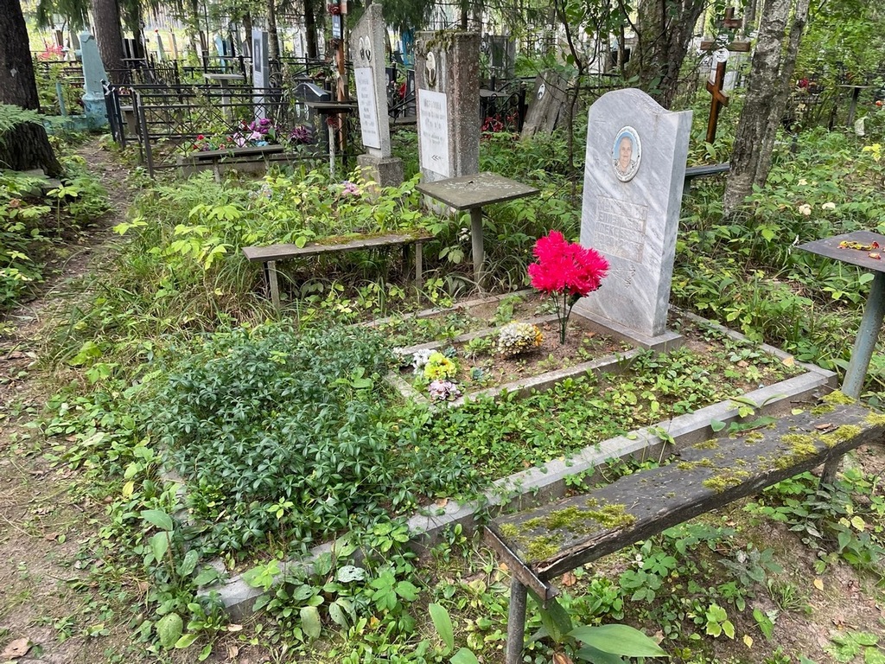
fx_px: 665
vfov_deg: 53.1
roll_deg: -0.5
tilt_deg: -20.1
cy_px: 332
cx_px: 442
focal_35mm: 26
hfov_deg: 67.3
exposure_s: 1/121
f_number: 1.6
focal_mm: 4.2
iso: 80
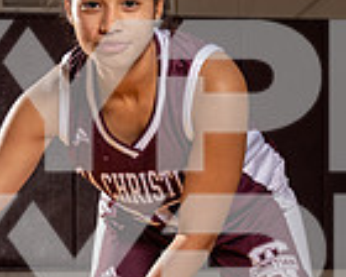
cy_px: 272
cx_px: 133
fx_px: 1178
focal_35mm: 115
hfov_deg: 16.7
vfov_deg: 13.2
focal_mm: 38
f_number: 5.6
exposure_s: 1/250
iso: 160
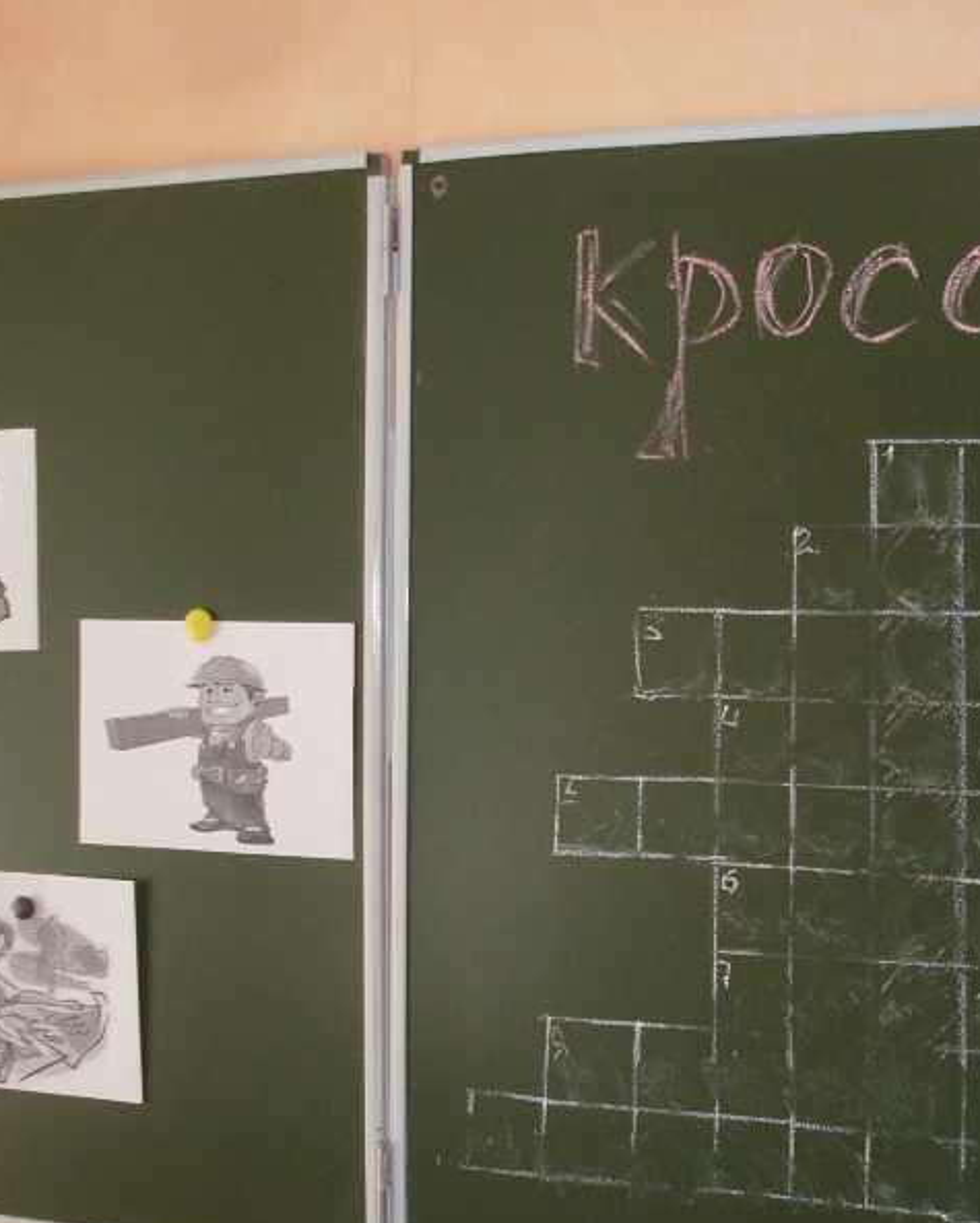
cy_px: 753
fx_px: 2319
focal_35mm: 64
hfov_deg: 23.5
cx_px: 780
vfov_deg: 29.5
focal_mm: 6.3
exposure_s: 1/45
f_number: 2.8
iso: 100
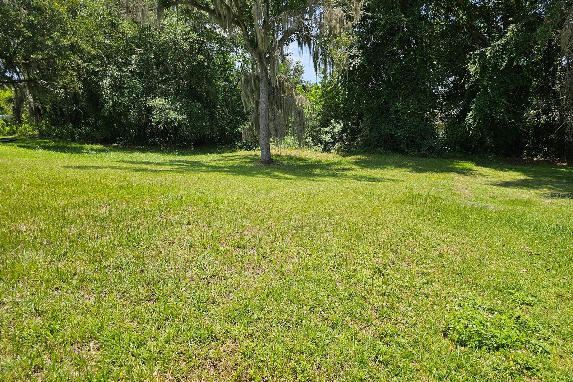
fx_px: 382
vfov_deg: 53.1
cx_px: 287
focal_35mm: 24
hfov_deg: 73.7
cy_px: 195
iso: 10
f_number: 1.7
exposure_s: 1/489
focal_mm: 6.3
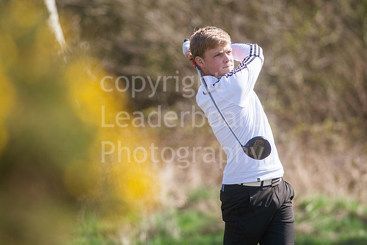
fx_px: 4588
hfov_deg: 4.6
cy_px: 122
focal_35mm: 450
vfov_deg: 3.1
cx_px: 184
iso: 400
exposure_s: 1/3200
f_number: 4
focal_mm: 300
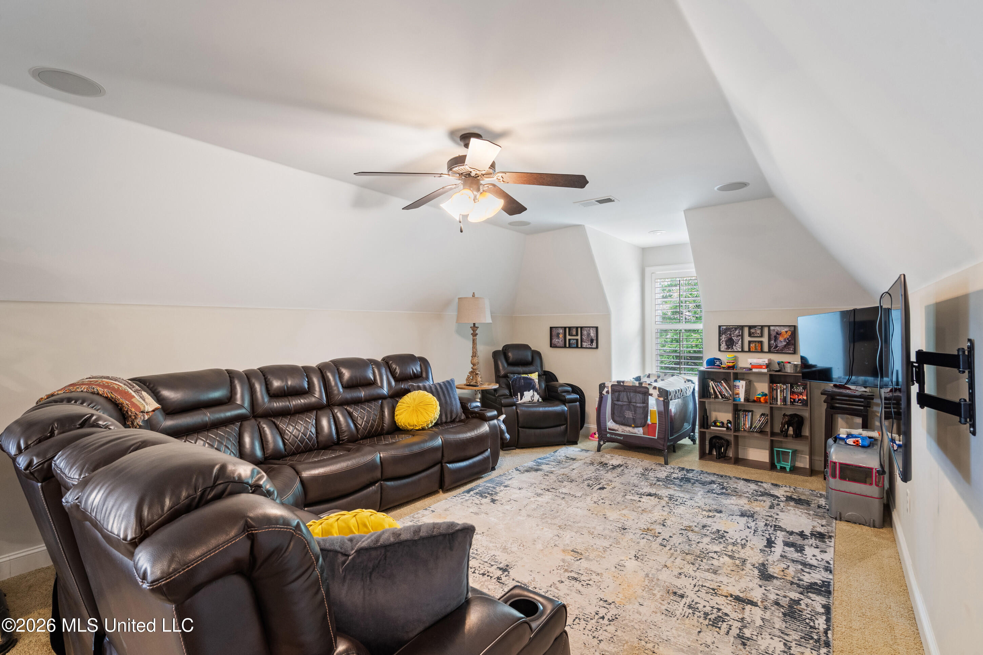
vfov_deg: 73.7
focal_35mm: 16
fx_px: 437
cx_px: 492
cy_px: 328
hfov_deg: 96.7
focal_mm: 16
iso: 800
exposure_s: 1/1.25
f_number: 9
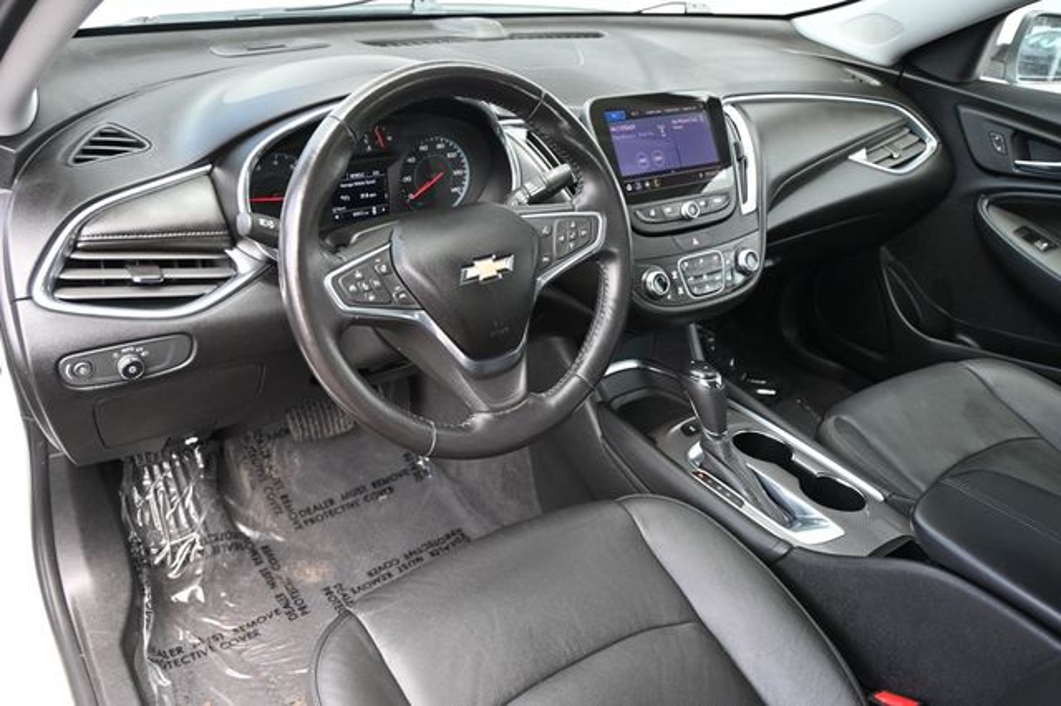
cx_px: 530
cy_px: 353
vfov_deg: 44.6
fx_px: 862
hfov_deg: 63.2
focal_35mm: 29
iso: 400
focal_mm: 19.5
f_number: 3.8
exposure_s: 1/160
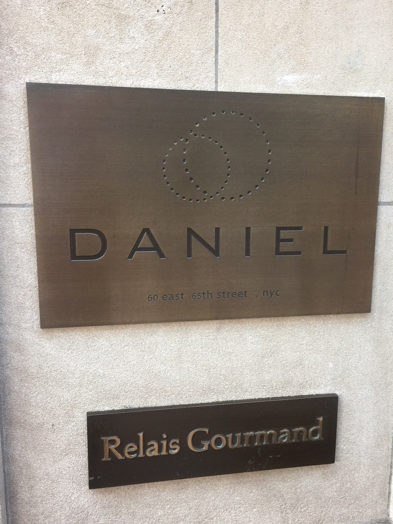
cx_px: 214
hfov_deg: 42.9
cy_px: 277
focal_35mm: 33
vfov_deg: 55.3
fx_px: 500
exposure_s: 1/15
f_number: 2.2
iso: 40
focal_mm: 4.15
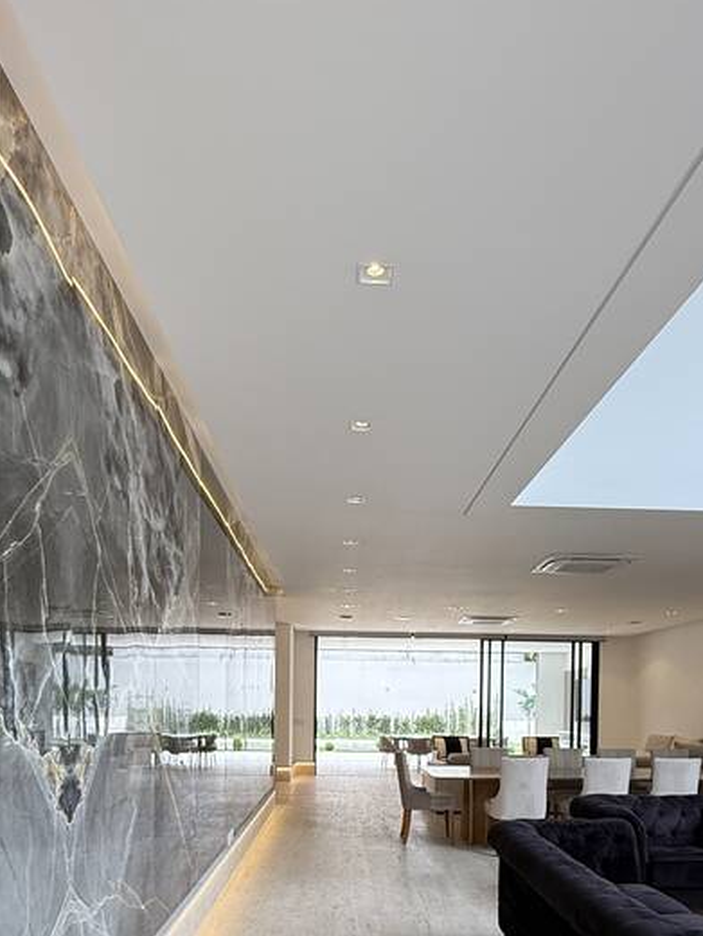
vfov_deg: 57.7
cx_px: 381
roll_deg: -1.3
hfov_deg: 48.2
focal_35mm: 29
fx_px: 785
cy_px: 729
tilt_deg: -1.9
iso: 100
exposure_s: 1/120
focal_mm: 2.22
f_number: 2.2
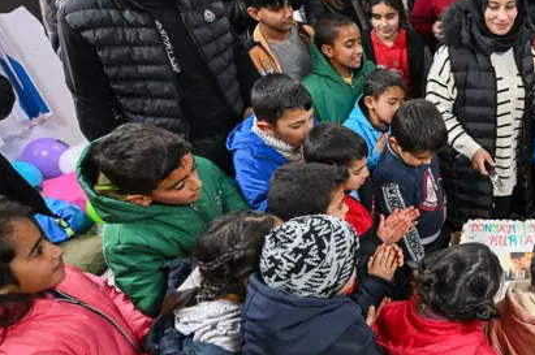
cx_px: 528
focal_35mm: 30
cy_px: 155
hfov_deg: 50.7
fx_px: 445
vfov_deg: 43.4
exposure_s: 1/200
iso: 2500
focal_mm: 14
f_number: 2.8
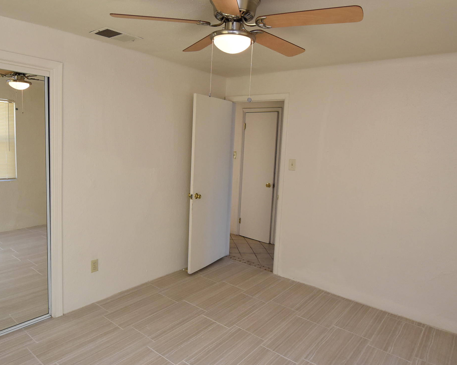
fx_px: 311
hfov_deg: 72.5
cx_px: 212
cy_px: 173
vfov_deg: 60.8
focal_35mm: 23
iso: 800
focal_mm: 10
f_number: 5.6
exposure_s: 1/125
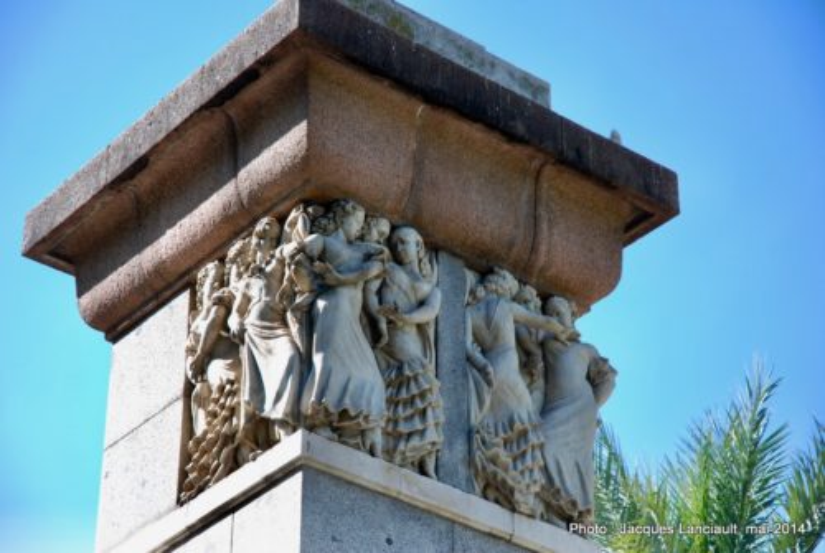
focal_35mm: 105
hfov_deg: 19.4
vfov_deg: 13.1
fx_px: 2410
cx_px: 412
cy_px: 276
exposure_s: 1/250
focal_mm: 70
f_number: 4.5
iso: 200
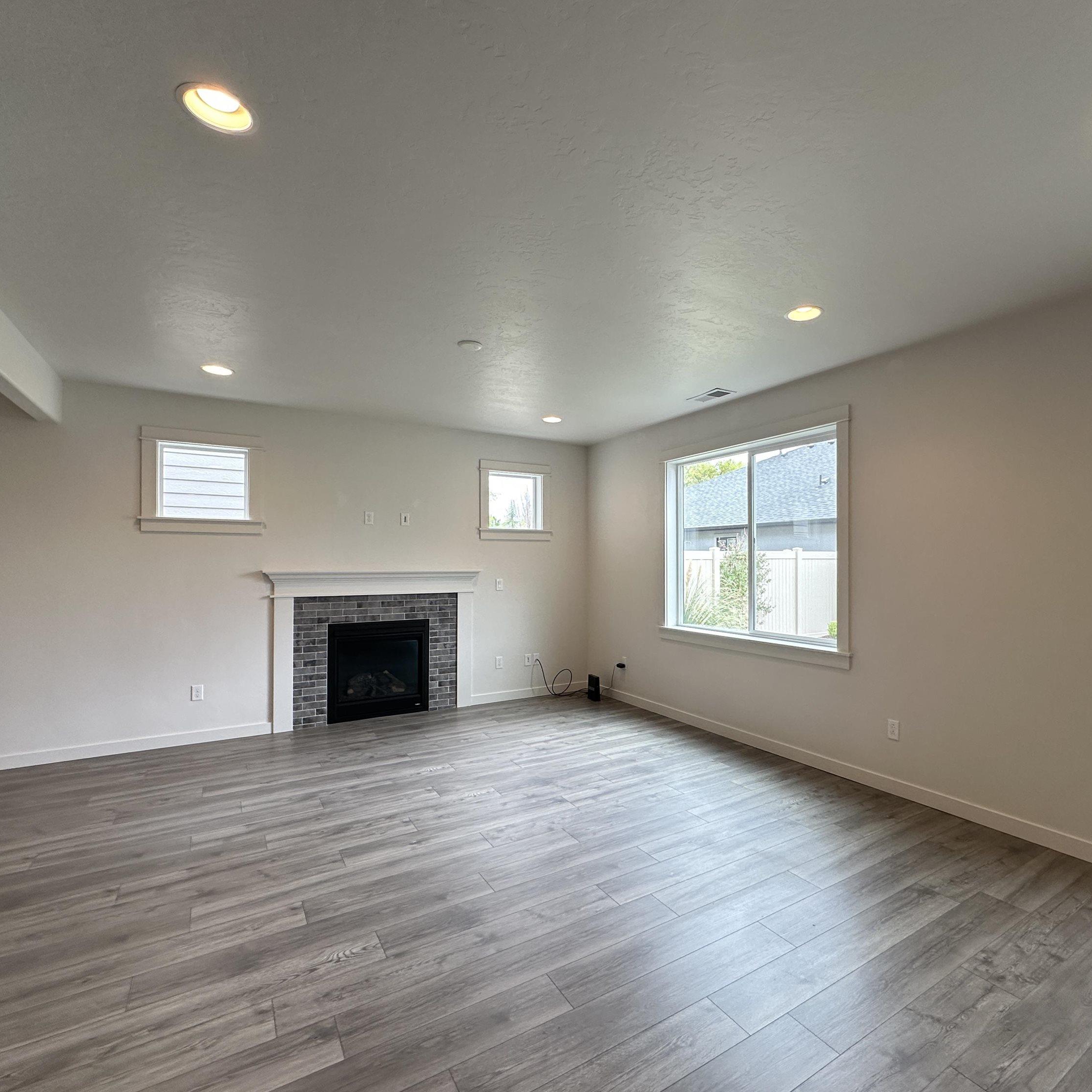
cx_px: 622
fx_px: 607
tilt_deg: +0.7
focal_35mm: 17
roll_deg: +0.2
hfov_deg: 83.5
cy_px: 554
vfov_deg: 84.0
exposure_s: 1/120
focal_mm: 2.22
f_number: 2.2
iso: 125
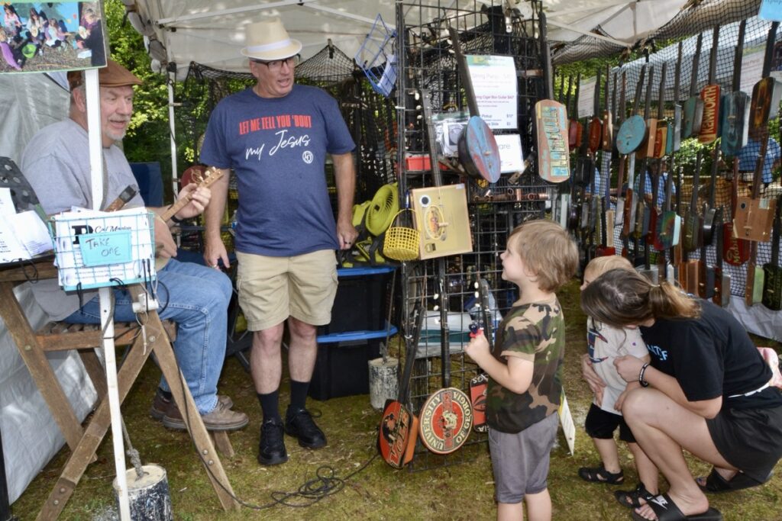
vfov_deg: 47.9
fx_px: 587
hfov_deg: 67.4
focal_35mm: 27
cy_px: 260
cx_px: 391
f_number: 20
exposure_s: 1/60
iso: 800
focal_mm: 18
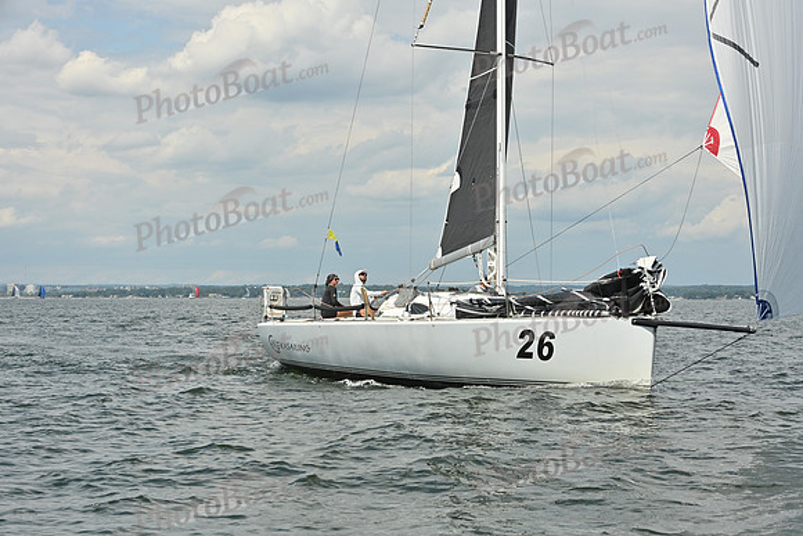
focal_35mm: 70
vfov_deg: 19.5
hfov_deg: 28.8
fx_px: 1562
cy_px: 268
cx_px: 402
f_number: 10
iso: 320
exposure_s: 1/1250
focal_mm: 70
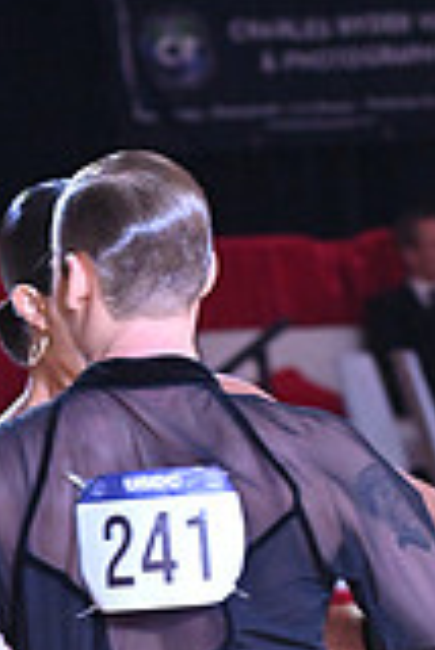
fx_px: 7885
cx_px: 67
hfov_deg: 3.2
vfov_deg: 4.7
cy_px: 1064
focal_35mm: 436
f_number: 6.3
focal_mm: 120
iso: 4000
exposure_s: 1/400
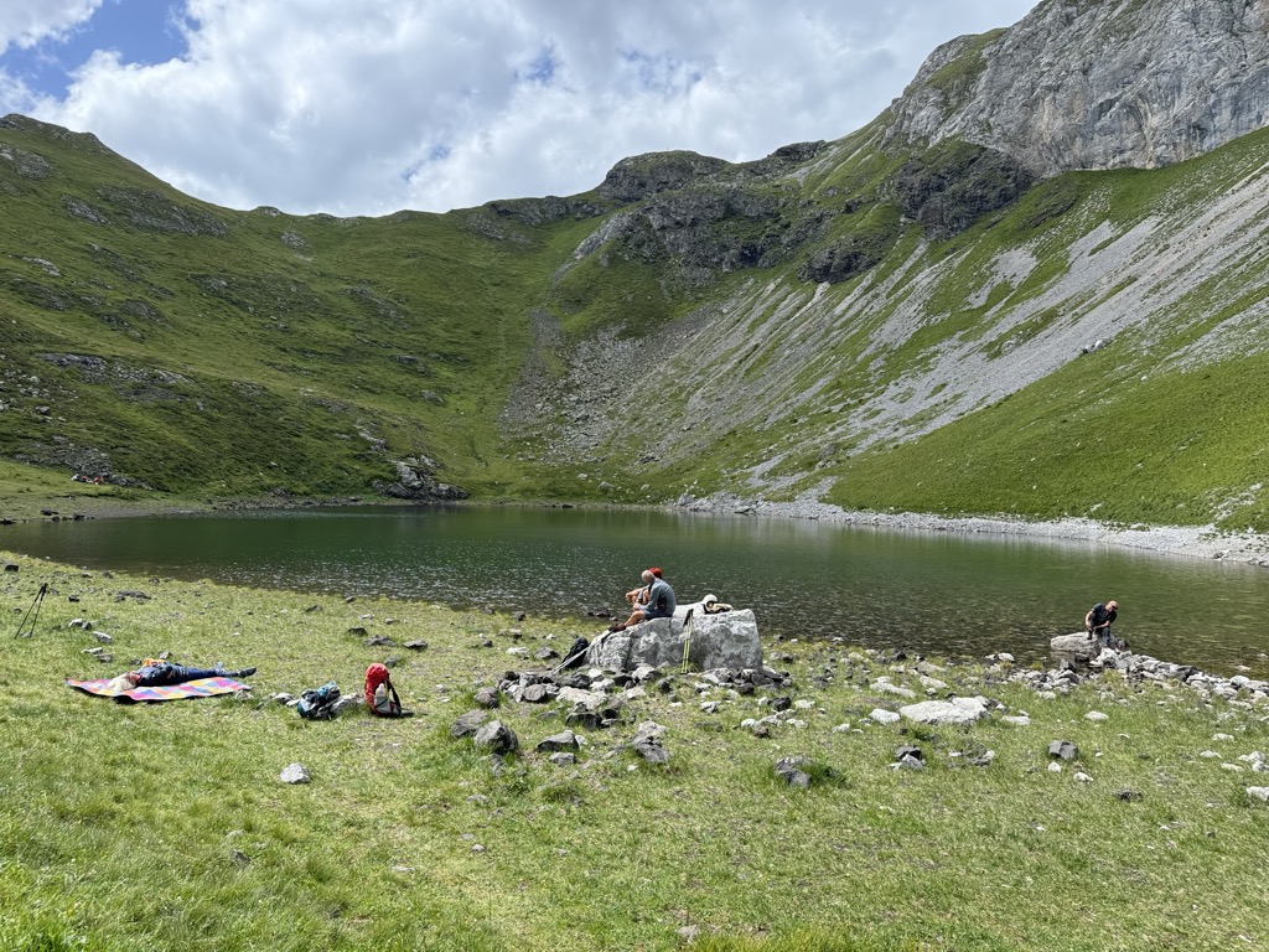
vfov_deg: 56.8
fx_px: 880
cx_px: 634
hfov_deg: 71.6
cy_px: 476
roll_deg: -1.2
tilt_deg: +0.6
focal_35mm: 24
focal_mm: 6.76
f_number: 1.78
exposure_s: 1/2604
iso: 80
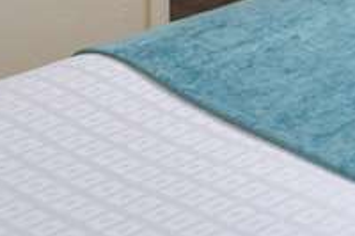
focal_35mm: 123
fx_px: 1212
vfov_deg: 10.2
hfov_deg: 14.5
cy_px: -249
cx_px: 652
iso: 640
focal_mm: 24
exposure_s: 1/50
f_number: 16
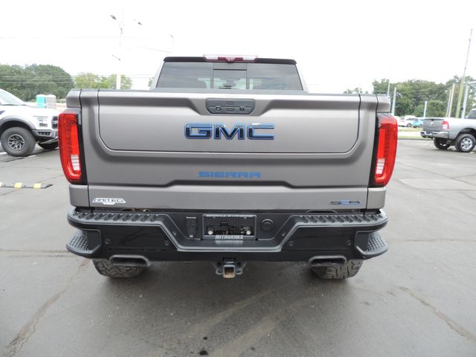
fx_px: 330
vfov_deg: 56.8
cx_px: 238
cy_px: 178
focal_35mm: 24
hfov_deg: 71.6
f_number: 3
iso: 80
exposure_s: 1/160
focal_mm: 4.3
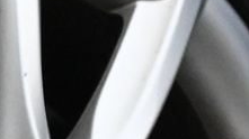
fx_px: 1484
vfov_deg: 5.3
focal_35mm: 225
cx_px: -87
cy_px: 290
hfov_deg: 9.4
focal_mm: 19.5
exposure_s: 1/80
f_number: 5
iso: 6400
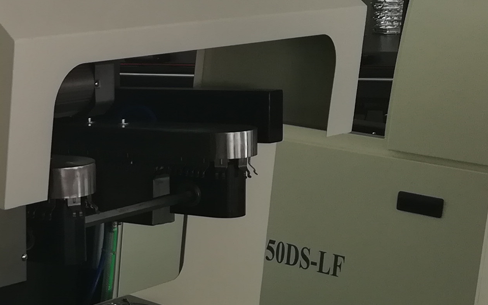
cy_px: 185
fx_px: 1157
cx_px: -208
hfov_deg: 20.8
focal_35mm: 87
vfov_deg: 15.0
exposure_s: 1/50
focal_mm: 3.83
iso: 64
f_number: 2.2
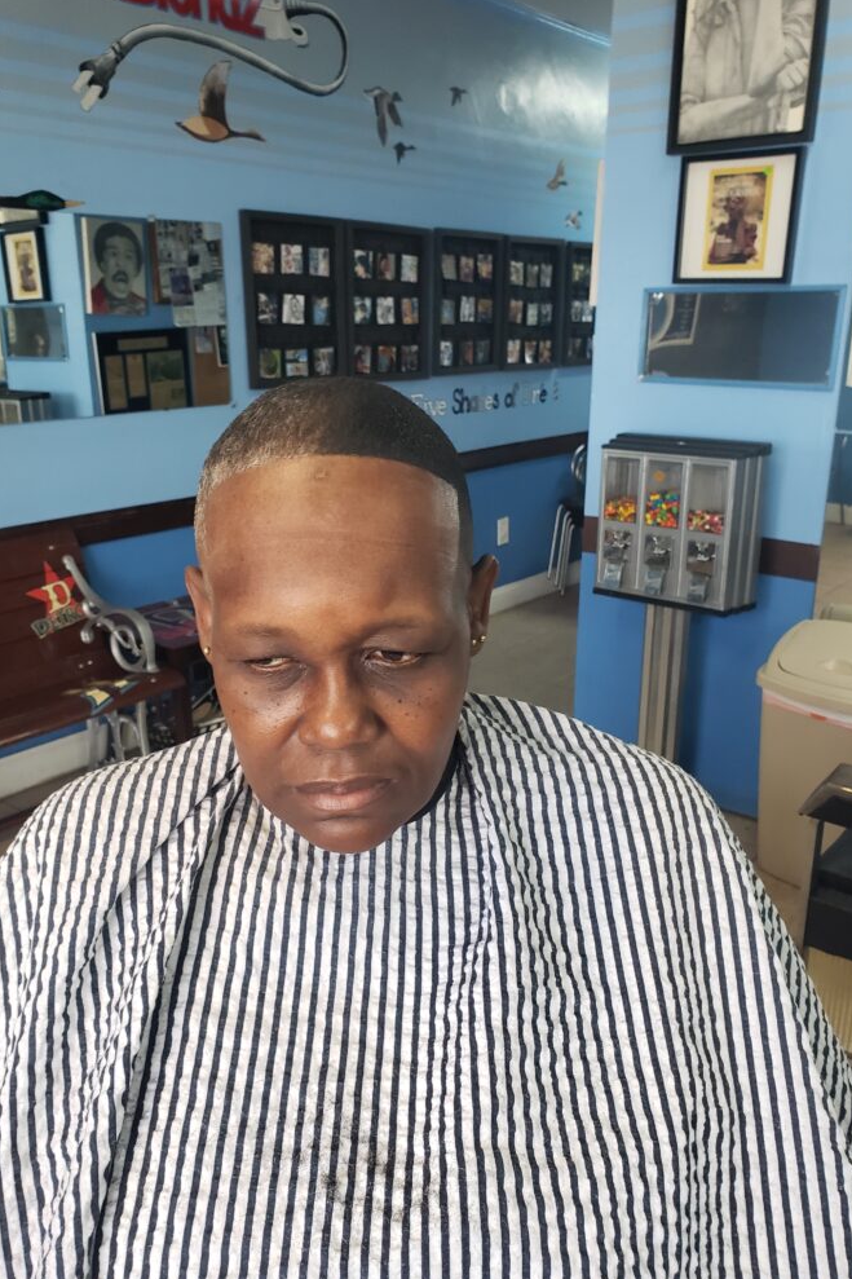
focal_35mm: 28
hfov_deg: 46.4
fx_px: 994
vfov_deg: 65.5
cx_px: 411
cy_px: 634
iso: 320
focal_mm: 4.3
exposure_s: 1/60
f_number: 2.4
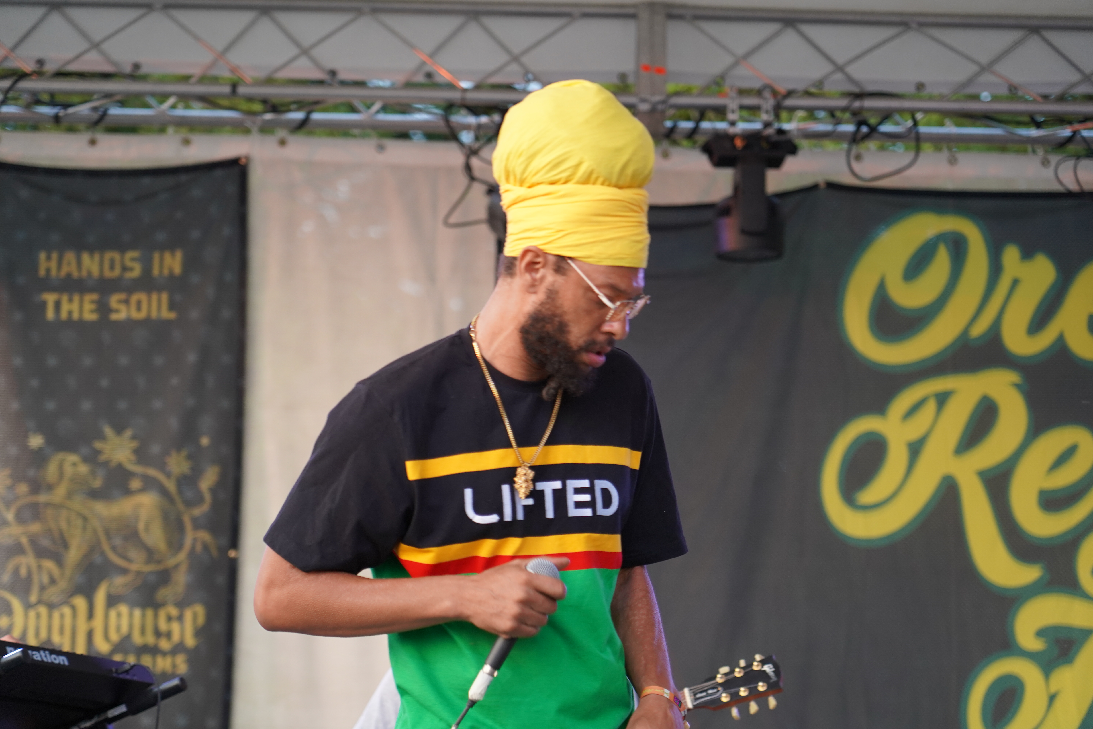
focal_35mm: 105
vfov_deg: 13.0
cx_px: 546
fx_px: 3188
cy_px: 364
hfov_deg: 19.5
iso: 1000
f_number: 4
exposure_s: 1/160
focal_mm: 105
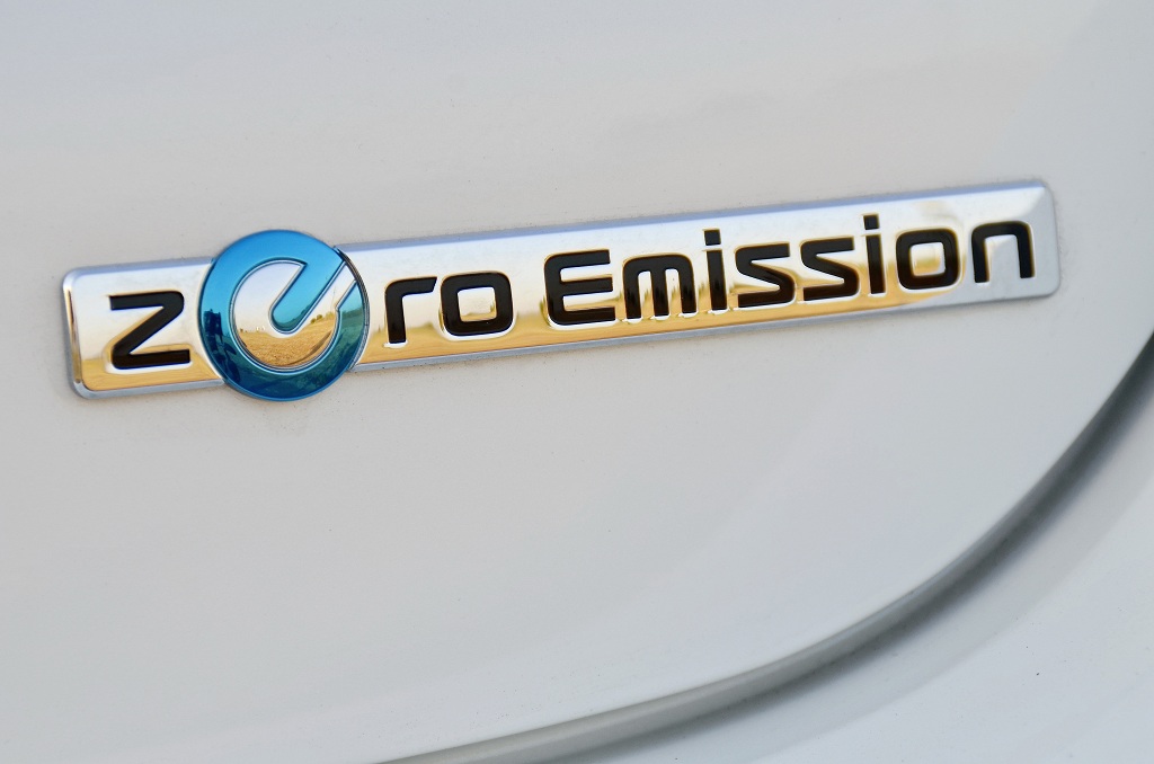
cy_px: 382
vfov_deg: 9.3
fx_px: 4702
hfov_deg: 14.0
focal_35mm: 147
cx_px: 577
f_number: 8
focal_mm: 98
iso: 100
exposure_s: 1/200
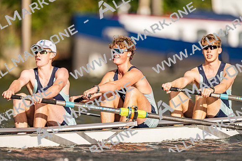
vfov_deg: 2.3
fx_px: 4060
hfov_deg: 3.4
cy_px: 80
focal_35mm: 604
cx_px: 121
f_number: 4
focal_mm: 600
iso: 110
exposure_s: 1/2500
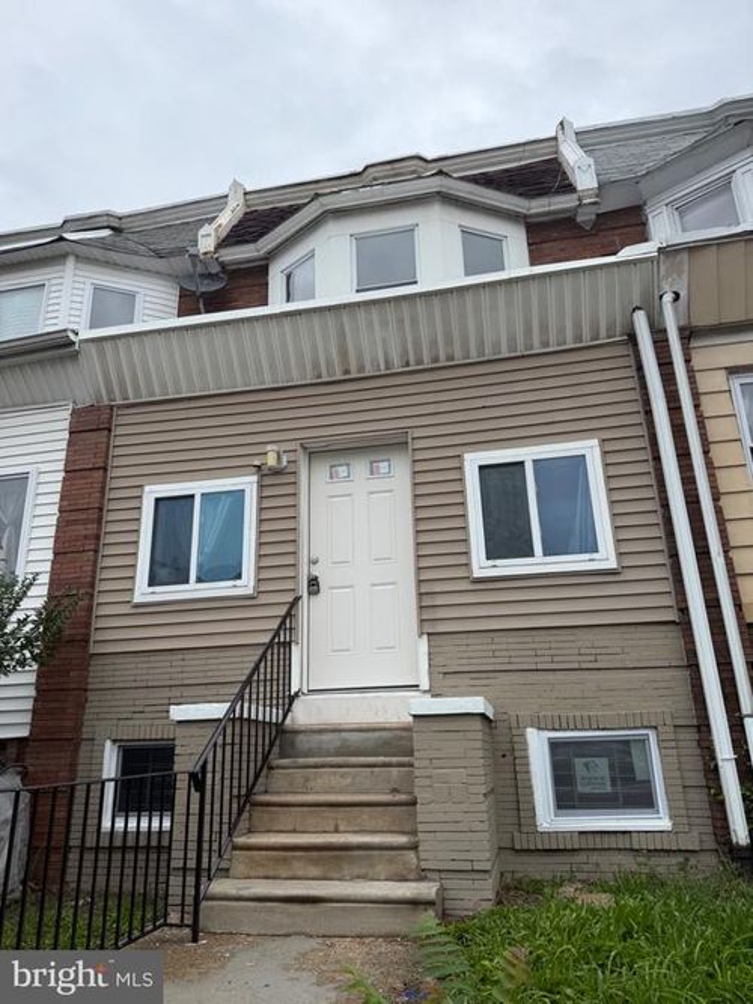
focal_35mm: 24
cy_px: 502
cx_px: 376
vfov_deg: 71.6
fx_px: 696
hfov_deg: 56.8
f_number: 1.78
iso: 80
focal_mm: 6.76
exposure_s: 1/3425
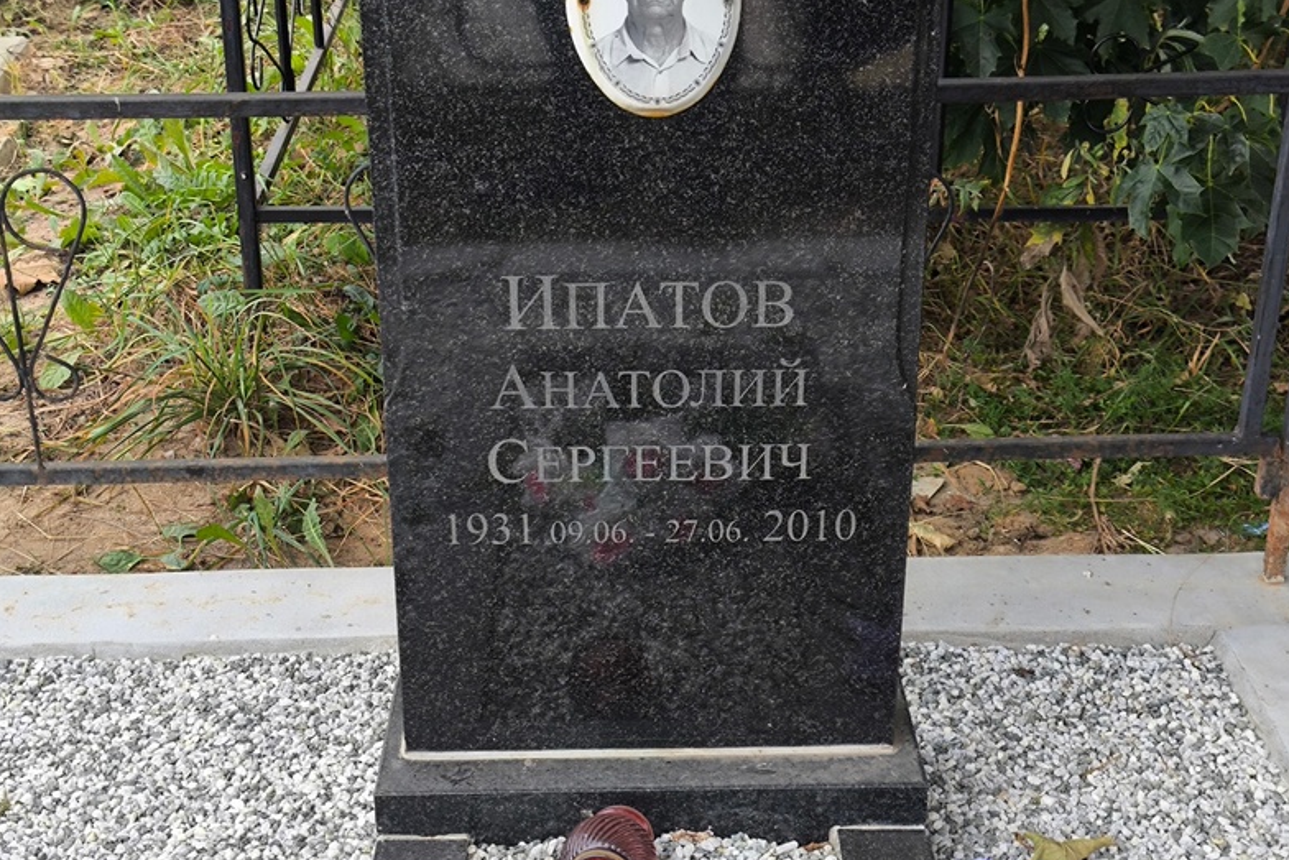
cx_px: 652
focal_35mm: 53
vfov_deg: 25.5
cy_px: 431
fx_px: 1898
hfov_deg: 37.5
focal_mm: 4.71
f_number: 1.7
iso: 80
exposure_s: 1/120
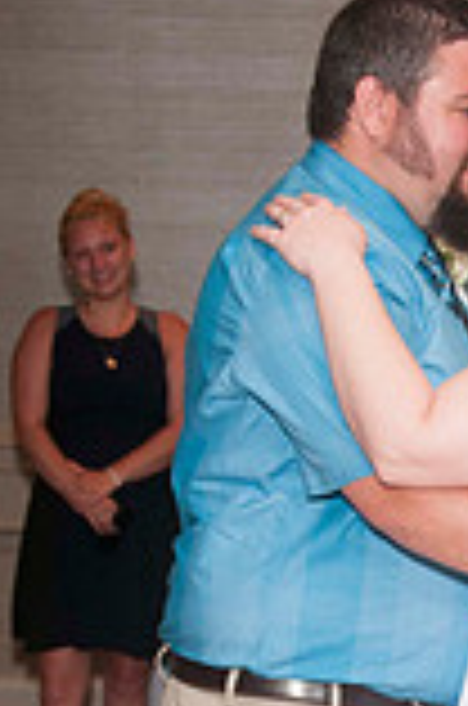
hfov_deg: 9.8
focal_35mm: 138
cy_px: 733
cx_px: 524
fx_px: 2703
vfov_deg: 14.6
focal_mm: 32
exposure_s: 1/60
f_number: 5.6
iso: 400
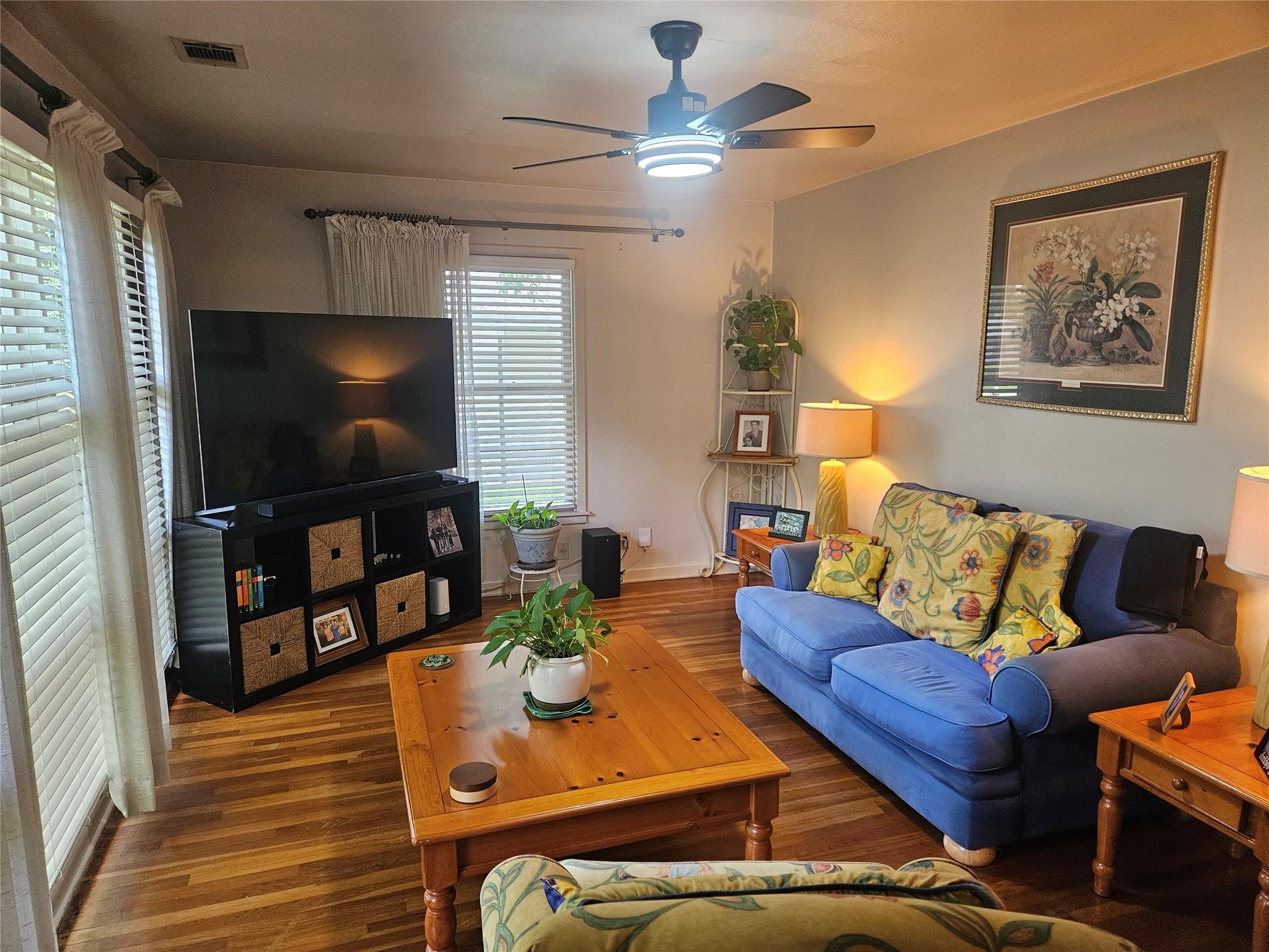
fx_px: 843
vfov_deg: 58.9
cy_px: 476
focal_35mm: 23
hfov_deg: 73.9
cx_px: 634
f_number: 1.8
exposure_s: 1/120
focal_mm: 5.4
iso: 500
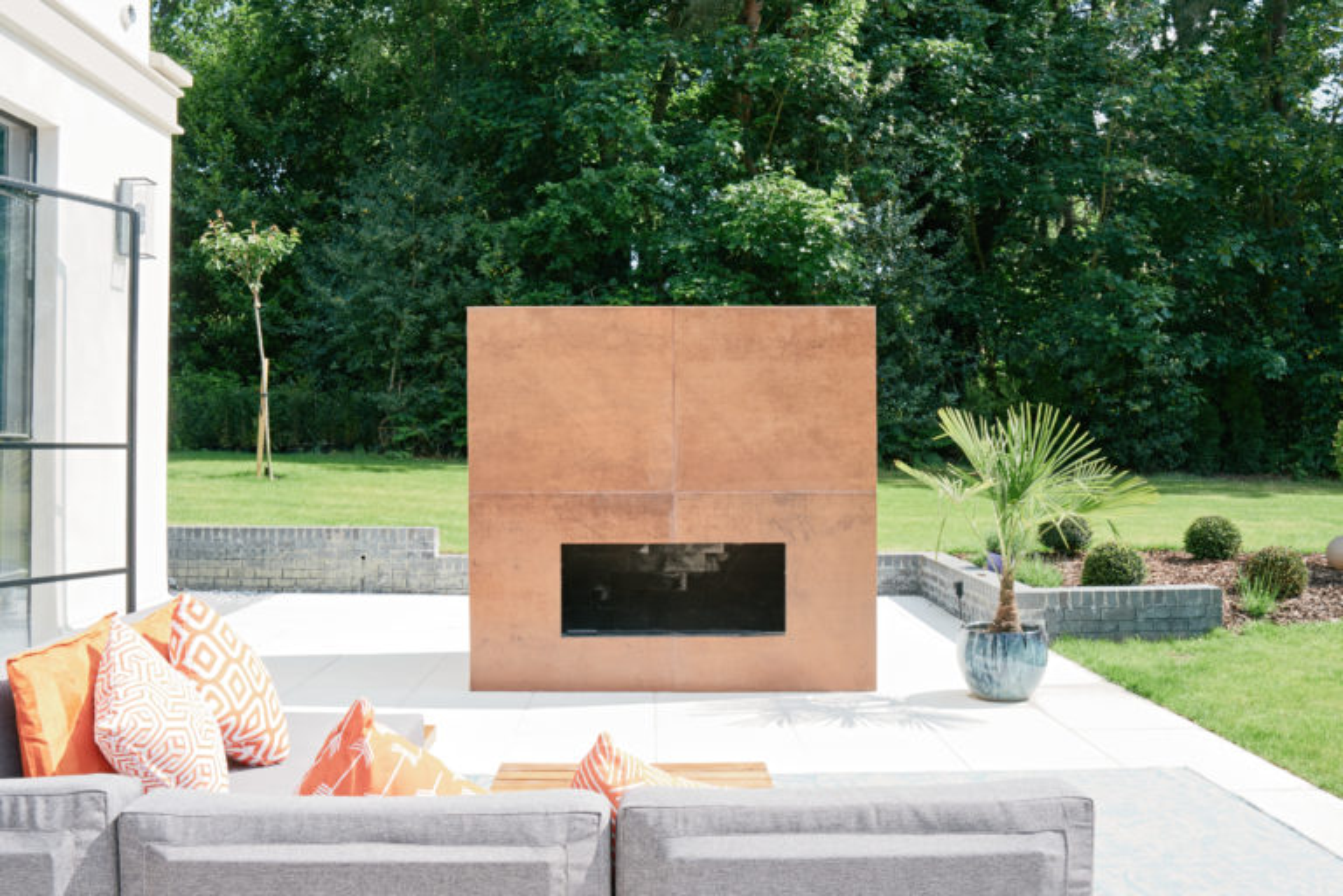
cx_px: 672
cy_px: 448
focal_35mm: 30
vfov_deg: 43.6
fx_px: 1119
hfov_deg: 61.9
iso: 160
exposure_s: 1/50
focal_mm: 20
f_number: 11
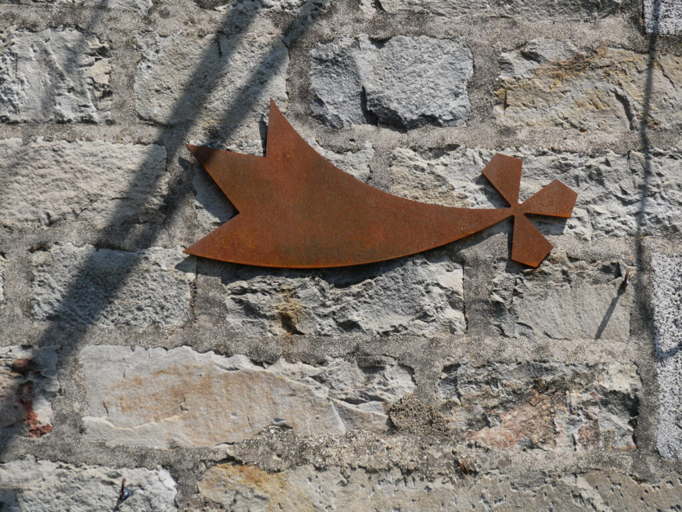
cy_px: 256
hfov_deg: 7.1
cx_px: 341
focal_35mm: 280
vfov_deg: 5.3
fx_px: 5519
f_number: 6.3
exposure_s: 1/640
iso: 200
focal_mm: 140
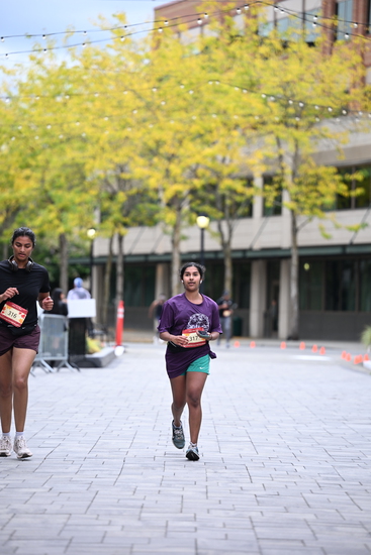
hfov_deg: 9.8
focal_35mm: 140
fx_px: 2163
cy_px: 278
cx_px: 186
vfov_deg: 14.6
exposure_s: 1/2000
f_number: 2.8
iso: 640
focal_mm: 140
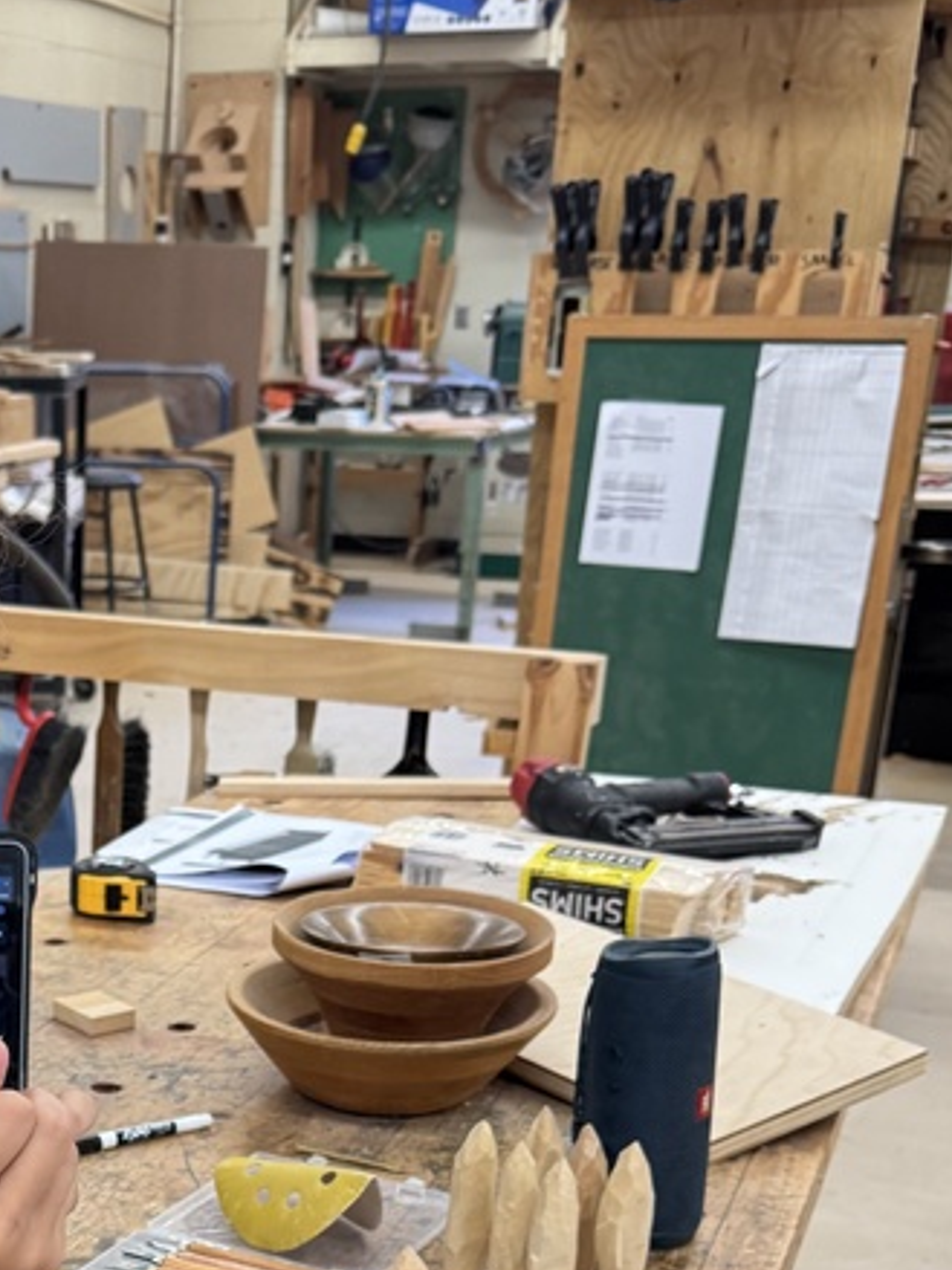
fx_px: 2054
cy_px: 1261
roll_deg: -1.7
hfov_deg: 25.0
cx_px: 38
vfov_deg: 31.8
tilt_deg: -25.7
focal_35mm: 56
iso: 160
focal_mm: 6.76
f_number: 1.78
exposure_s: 1/120
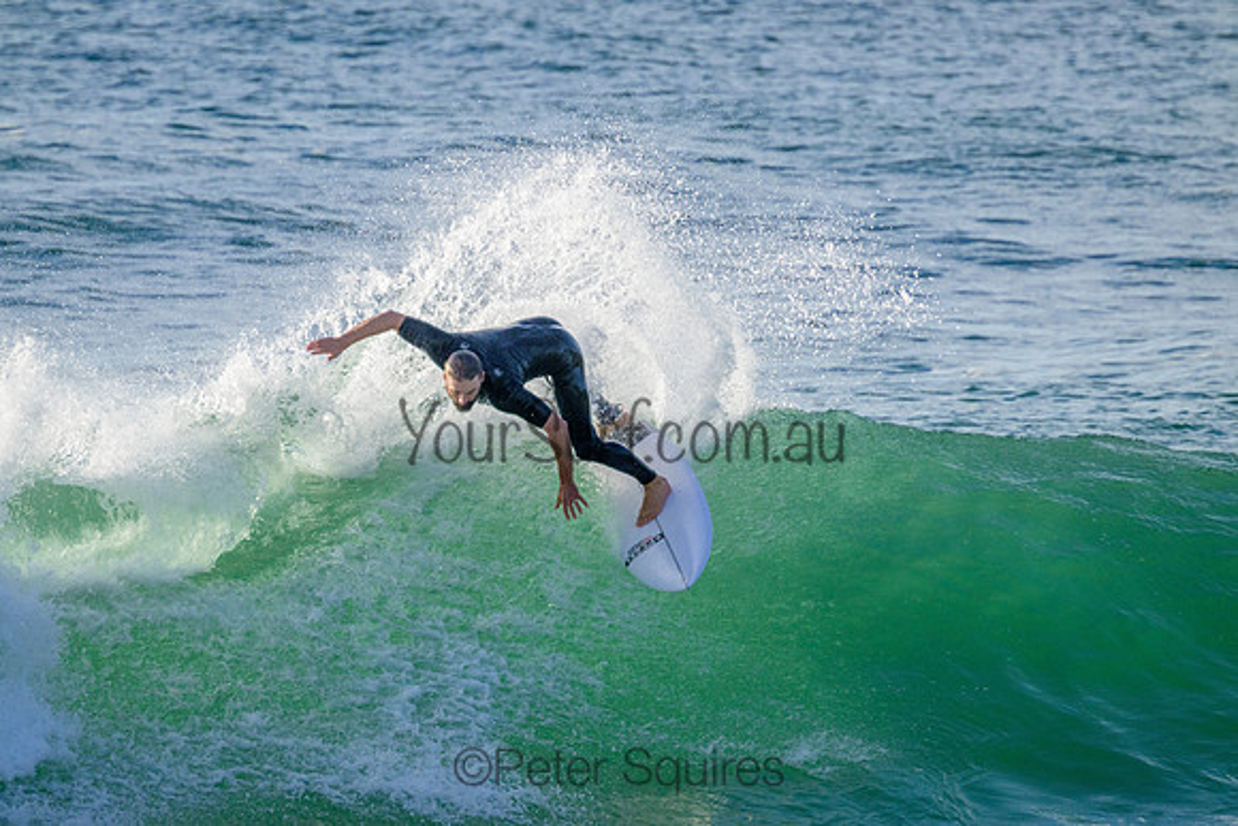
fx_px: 27516
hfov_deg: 2.6
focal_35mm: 800
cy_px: 413
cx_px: 619
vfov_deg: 1.7
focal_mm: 800
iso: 1250
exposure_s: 1/2000
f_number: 11
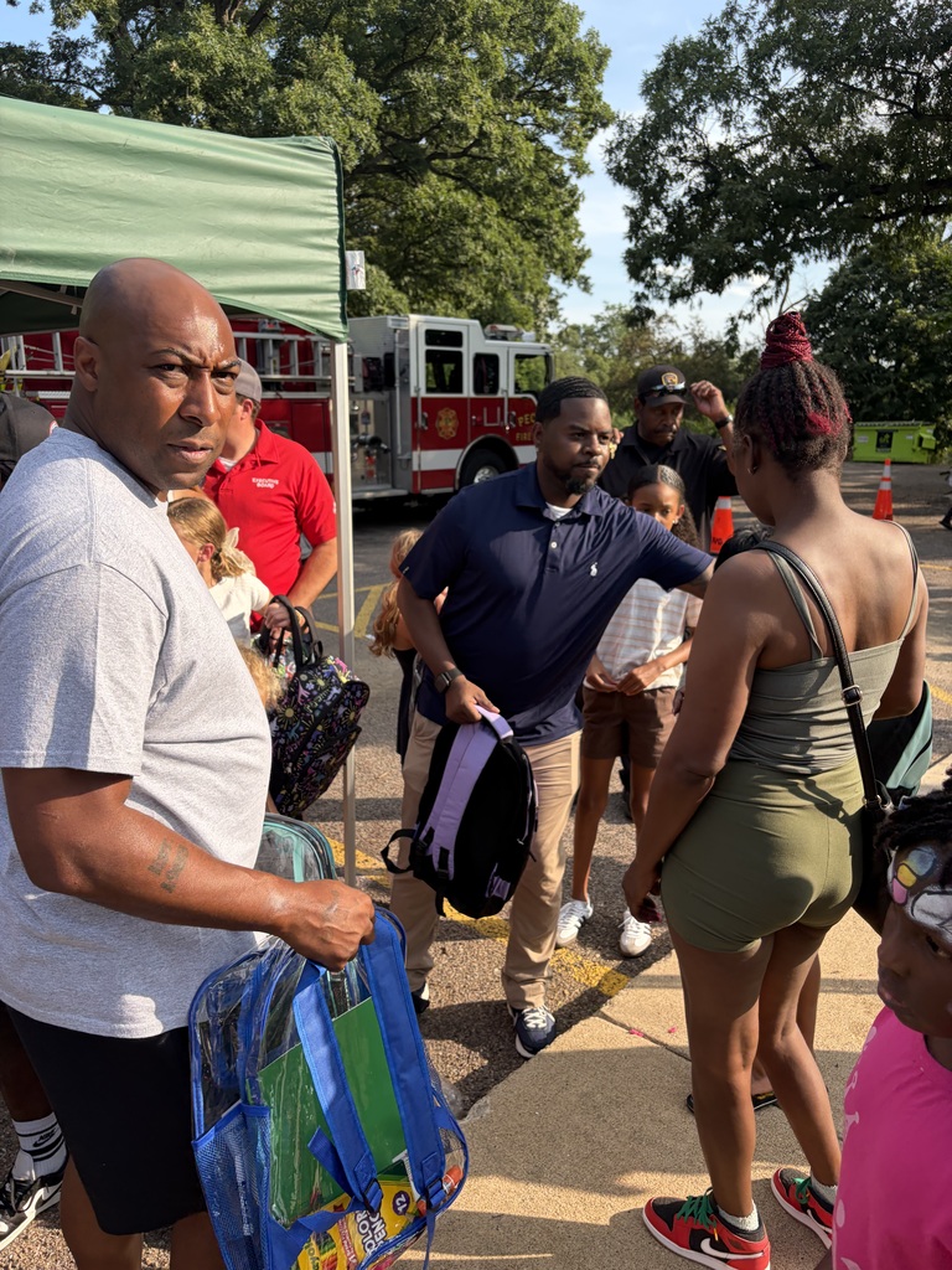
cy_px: 635
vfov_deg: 67.3
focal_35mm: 26
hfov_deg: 53.1
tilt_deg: -14.0
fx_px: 953
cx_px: 476
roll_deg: -1.4
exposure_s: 1/907
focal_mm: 5.96
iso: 50
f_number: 1.6
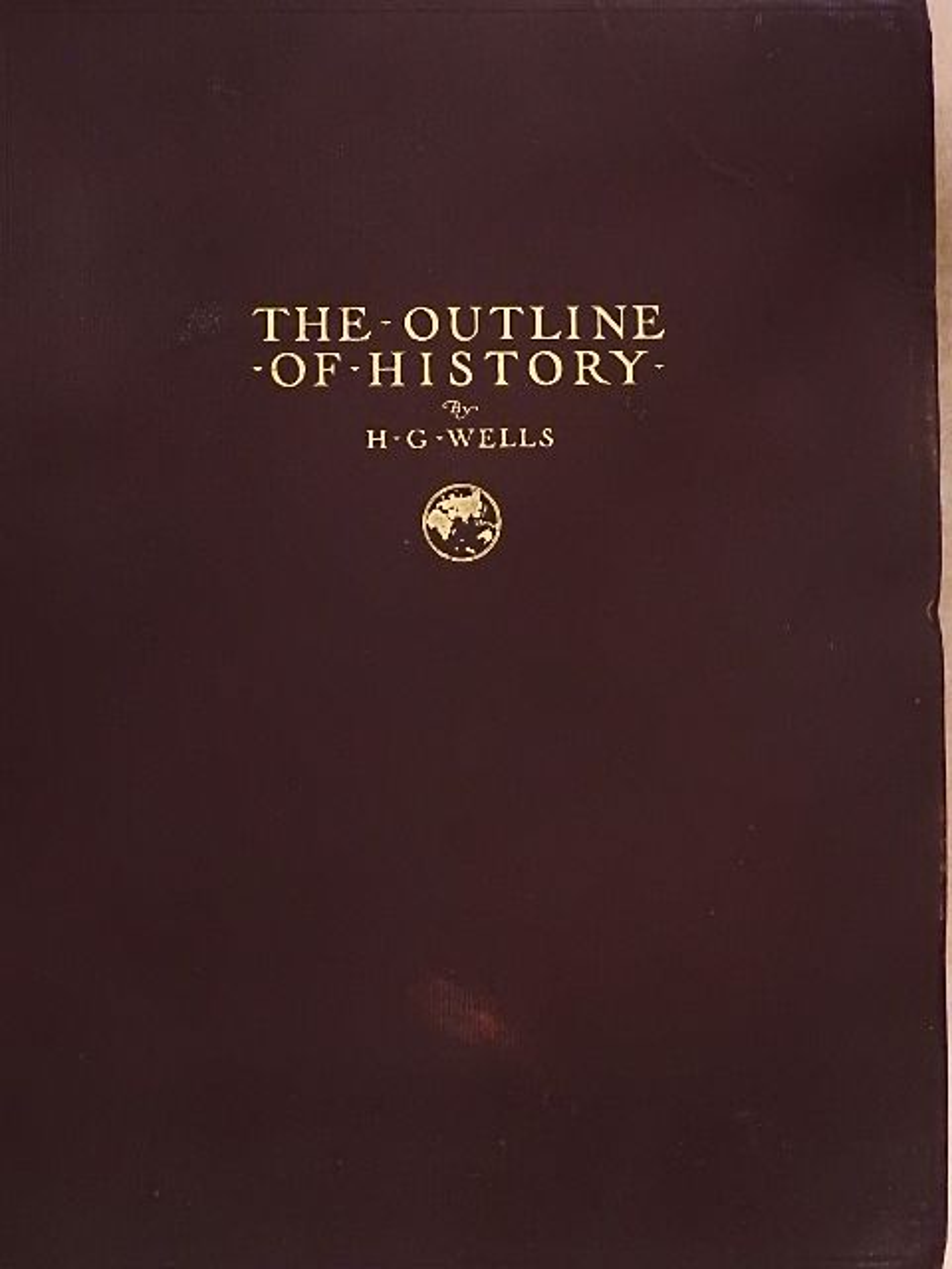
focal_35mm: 35
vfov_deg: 52.6
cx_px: 476
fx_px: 1283
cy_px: 634
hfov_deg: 40.7
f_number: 3.8
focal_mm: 6.3
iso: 1600
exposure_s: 1/80
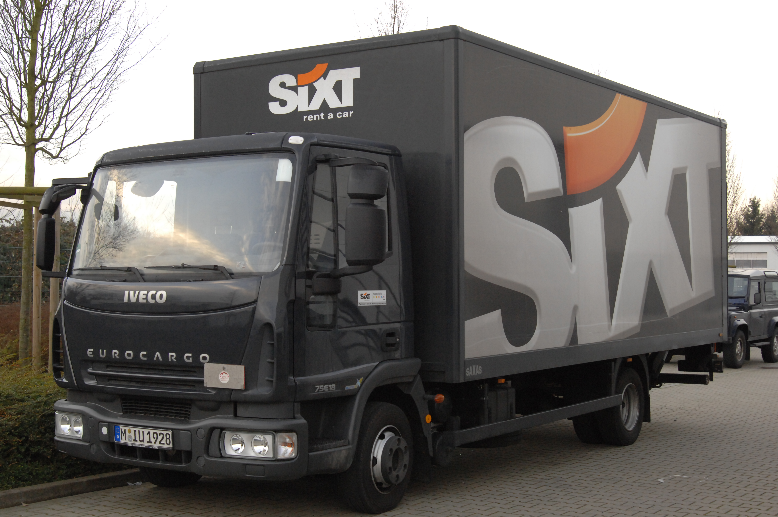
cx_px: 389
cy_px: 258
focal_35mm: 52
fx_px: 1133
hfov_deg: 37.9
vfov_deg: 25.7
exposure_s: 1/160
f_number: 6
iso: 800
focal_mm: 35
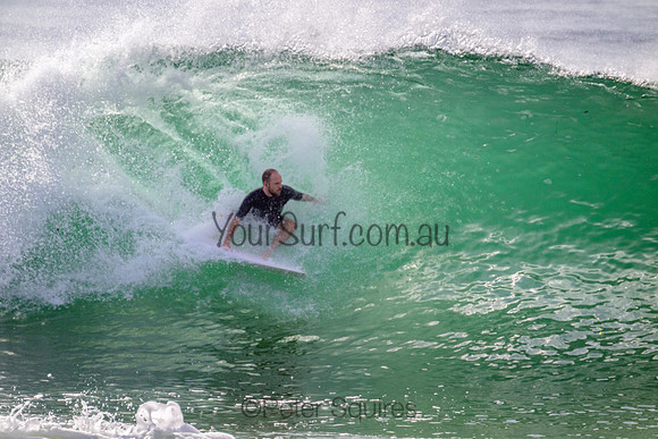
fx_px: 14625
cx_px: 329
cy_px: 220
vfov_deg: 1.7
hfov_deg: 2.6
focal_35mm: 800
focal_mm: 800
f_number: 11
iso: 800
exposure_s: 1/2000
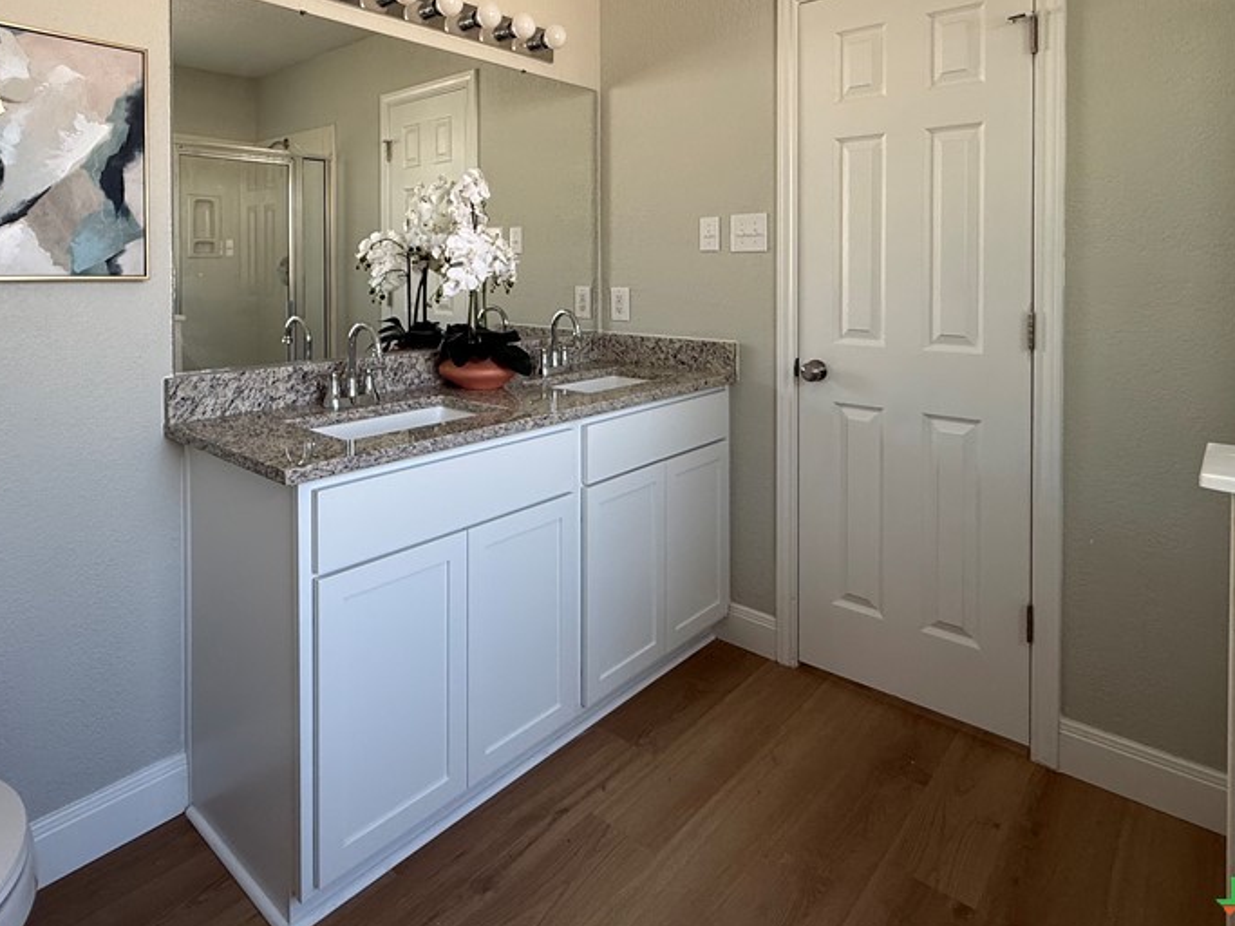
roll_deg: -0.3
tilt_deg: -0.7
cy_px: 271
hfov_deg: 78.8
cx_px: 555
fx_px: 749
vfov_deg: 61.1
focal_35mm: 21
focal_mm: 2.22
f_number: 2.2
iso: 100
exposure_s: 1/99
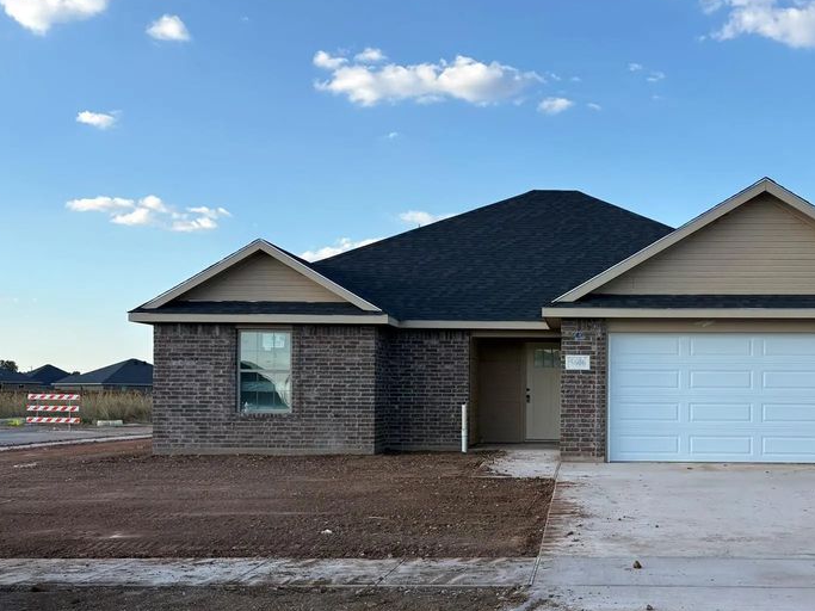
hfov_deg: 46.5
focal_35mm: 39
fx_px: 918
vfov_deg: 36.6
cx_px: 592
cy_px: 384
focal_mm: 5.96
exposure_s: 1/1451
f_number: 1.6
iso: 50
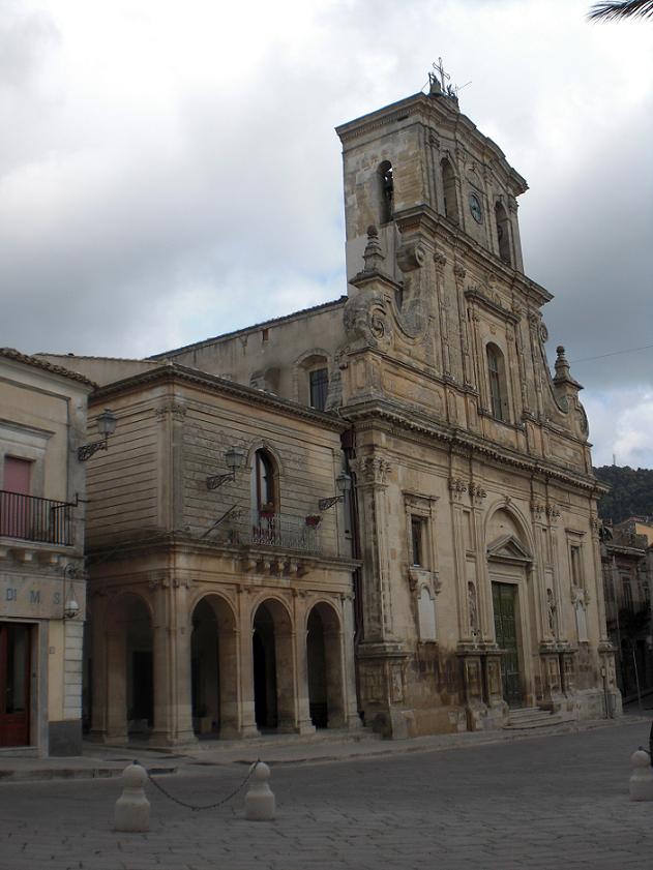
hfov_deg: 37.7
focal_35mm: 38
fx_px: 956
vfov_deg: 49.0
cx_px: 326
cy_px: 435
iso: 64
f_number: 5.6
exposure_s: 1/250
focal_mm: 6.3
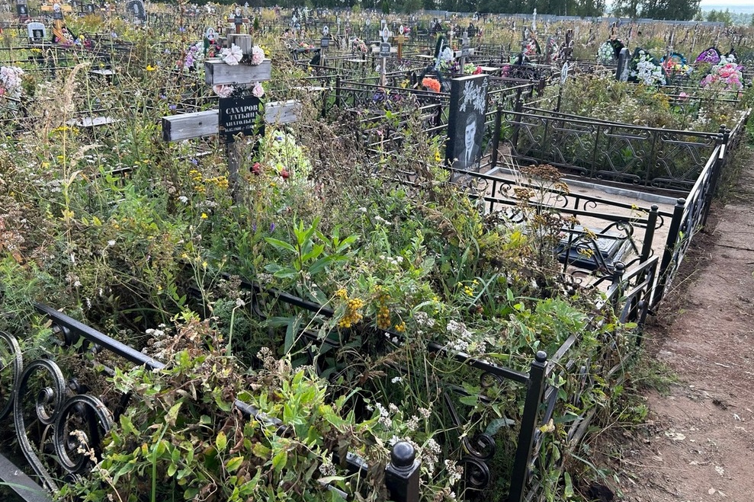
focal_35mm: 28
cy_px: 235
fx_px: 586
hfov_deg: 65.5
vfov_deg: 46.4
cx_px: 378
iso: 50
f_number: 1.5
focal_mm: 5.7
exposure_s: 1/692
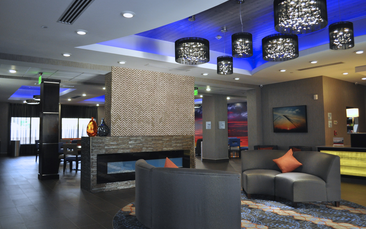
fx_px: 279
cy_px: 107
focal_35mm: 28
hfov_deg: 66.5
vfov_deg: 44.5
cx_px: 186
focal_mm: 18
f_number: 3.5
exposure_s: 1/80
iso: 800
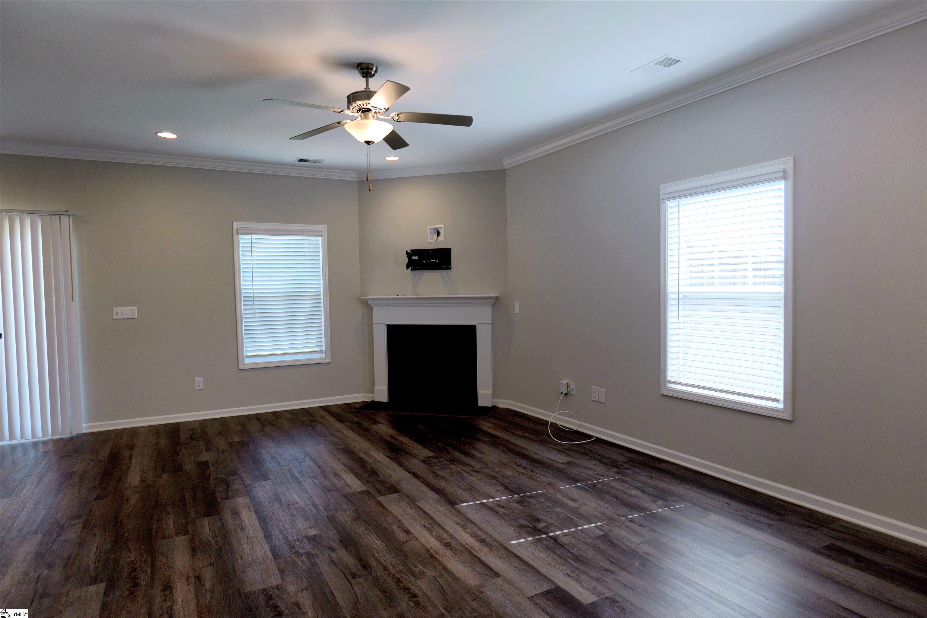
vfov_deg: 61.9
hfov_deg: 84.0
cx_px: 464
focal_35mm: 20
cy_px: 309
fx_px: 515
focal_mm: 20
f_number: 5
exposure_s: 1/200
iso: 640
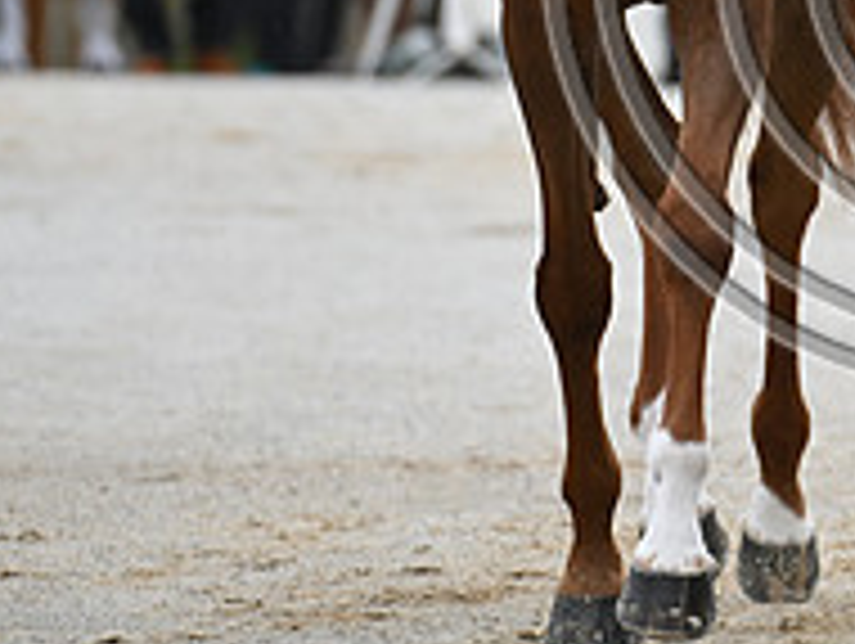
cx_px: 954
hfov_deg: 1.7
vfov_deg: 1.3
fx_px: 29009
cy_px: -128
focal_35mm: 1173
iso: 500
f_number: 5.6
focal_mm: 400
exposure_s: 1/1600
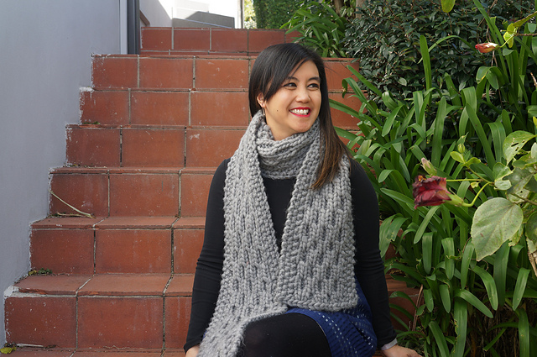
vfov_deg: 25.7
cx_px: 268
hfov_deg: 37.9
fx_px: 782
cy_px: 178
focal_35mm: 52
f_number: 8
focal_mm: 35
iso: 100
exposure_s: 1/25
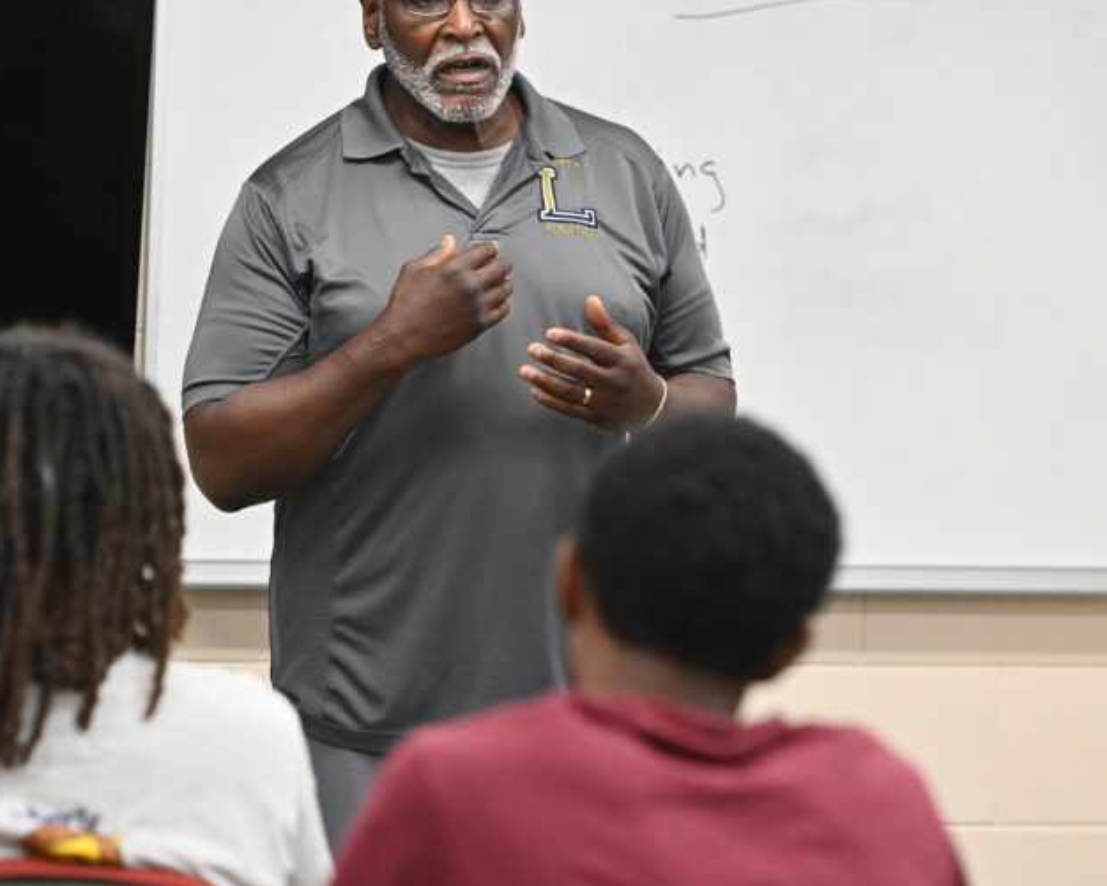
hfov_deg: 9.0
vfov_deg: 7.2
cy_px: 374
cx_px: 414
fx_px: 7045
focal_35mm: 215
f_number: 3.5
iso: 5000
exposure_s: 1/640
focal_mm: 140
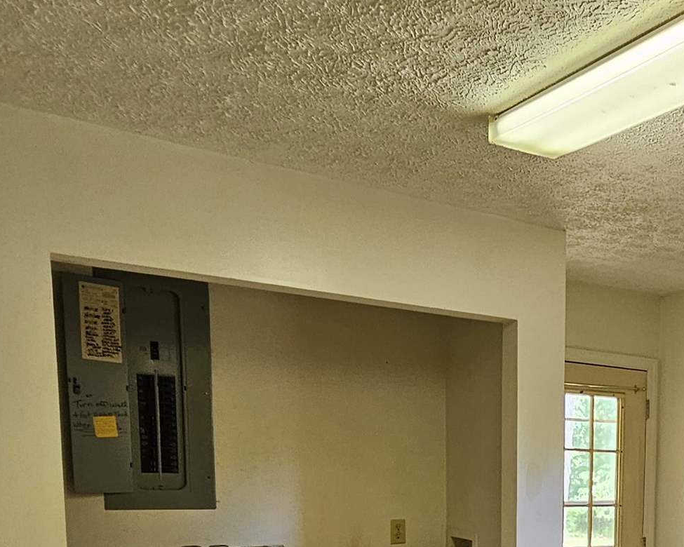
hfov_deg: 40.1
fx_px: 810
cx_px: 688
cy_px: 571
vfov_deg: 33.5
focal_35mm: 40
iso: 160
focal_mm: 2.2
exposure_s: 1/60
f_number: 2.2
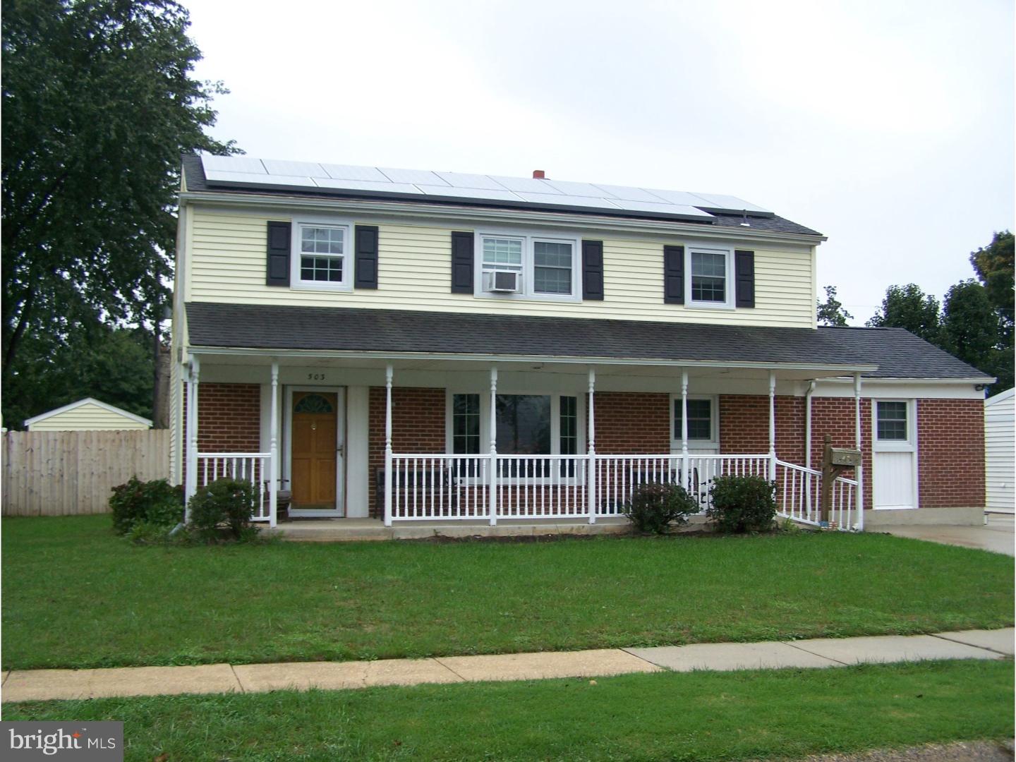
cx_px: 508
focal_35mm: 38
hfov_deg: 49.0
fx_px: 1115
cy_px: 381
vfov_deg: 37.7
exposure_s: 1/250
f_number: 2.8
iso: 80
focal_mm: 6.3
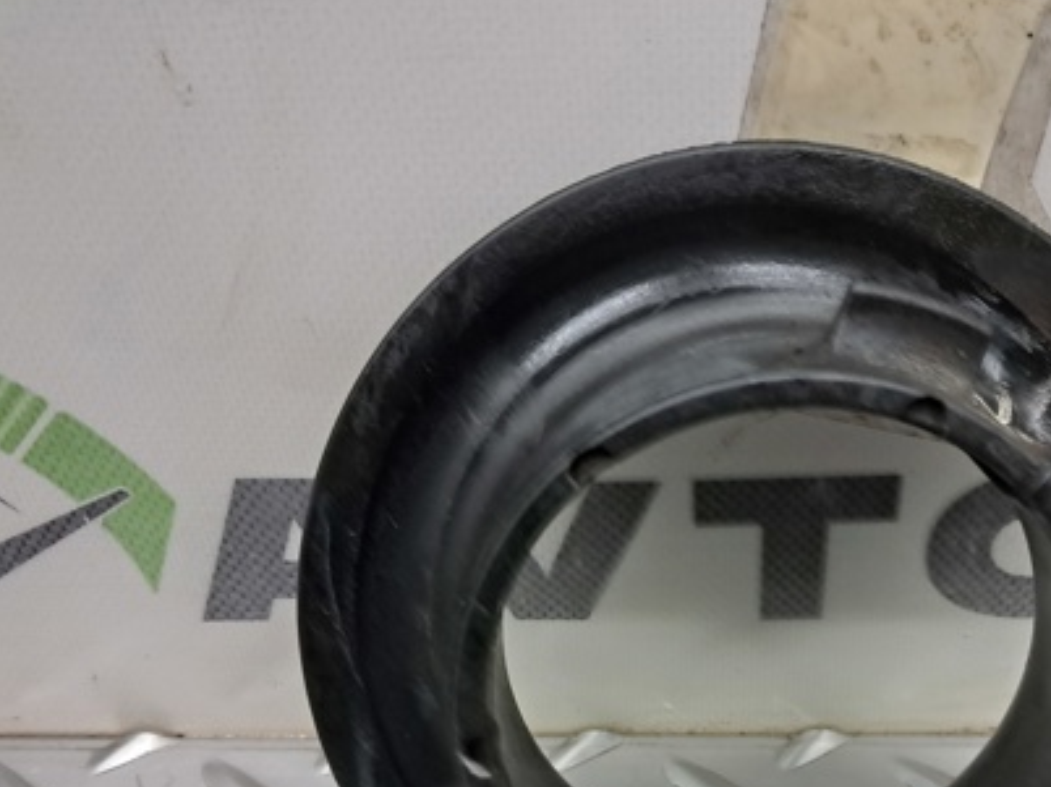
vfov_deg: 32.8
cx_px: 706
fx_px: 1305
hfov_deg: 43.2
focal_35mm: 43
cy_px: 611
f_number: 1.8
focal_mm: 4
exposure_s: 1/50
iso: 250
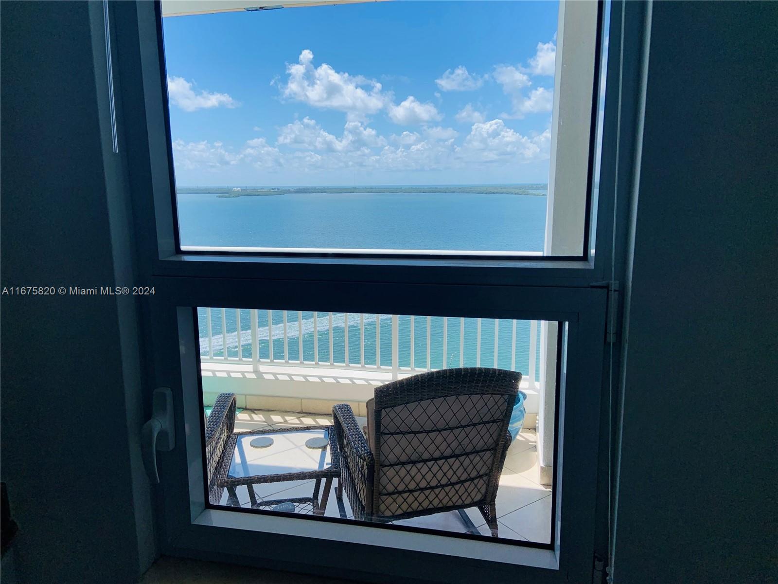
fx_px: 584
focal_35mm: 26
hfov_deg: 67.3
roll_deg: +0.2
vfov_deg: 53.1
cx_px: 389
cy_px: 292
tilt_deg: -10.3
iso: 25
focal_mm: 4.25
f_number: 1.8
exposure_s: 1/871
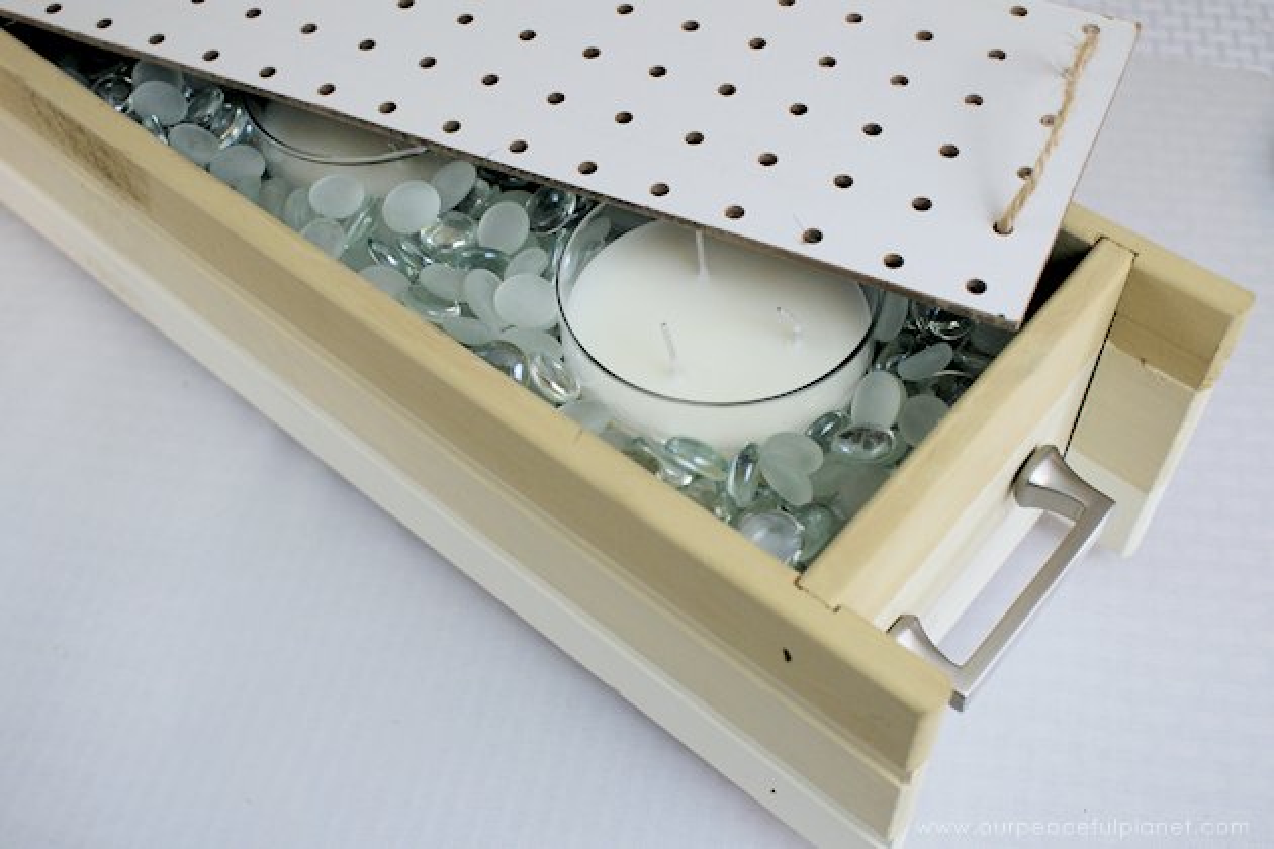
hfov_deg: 53.1
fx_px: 1274
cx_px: 637
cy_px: 424
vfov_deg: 36.9
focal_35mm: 36
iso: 400
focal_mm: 24
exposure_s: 1/40
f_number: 4.5
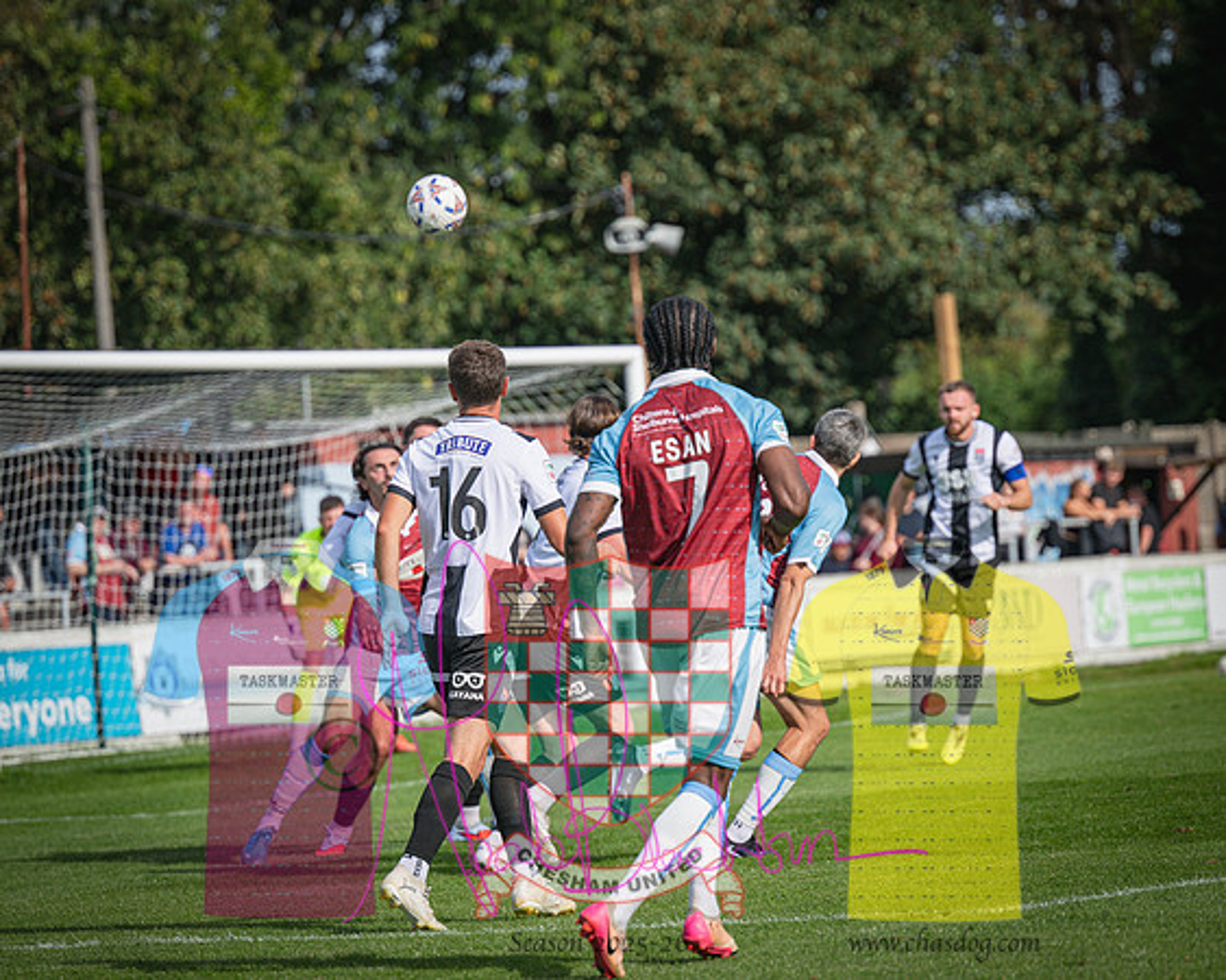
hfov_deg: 10.1
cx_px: 613
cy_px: 490
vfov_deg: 8.1
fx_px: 6944
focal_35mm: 191
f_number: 4
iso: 200
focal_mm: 170
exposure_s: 1/2500
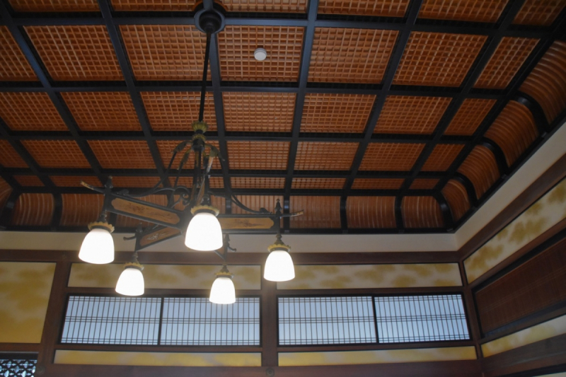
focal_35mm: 27
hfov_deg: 67.4
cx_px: 283
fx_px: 424
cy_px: 188
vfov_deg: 47.9
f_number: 3.5
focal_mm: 18
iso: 3200
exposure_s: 1/125
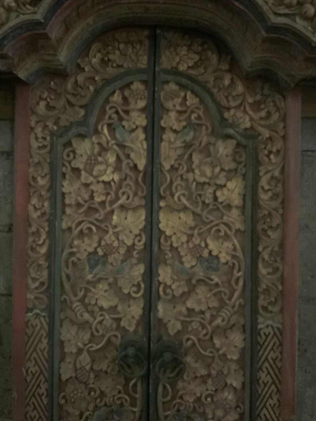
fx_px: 353
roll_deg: +0.1
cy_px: 210
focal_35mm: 29
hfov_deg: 48.2
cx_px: 158
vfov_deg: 61.7
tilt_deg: -10.7
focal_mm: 3
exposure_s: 1/17
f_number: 1.8
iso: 800
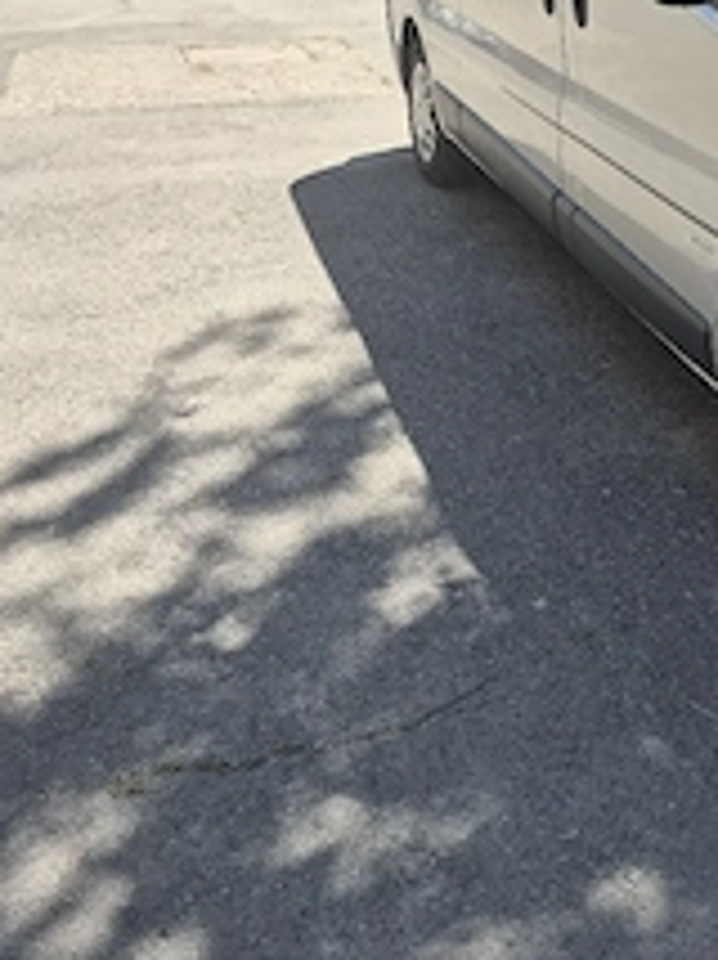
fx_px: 1192
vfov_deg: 42.4
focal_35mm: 43
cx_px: 570
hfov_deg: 32.6
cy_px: 224
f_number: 1.8
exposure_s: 1/1000
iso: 25
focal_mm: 5.4
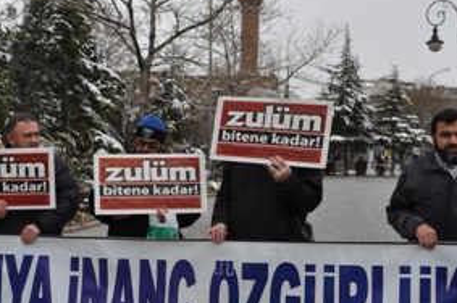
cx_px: 186
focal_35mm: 57
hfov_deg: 35.0
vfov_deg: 23.7
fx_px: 723
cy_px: 190
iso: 200
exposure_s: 1/400
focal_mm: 24
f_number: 10
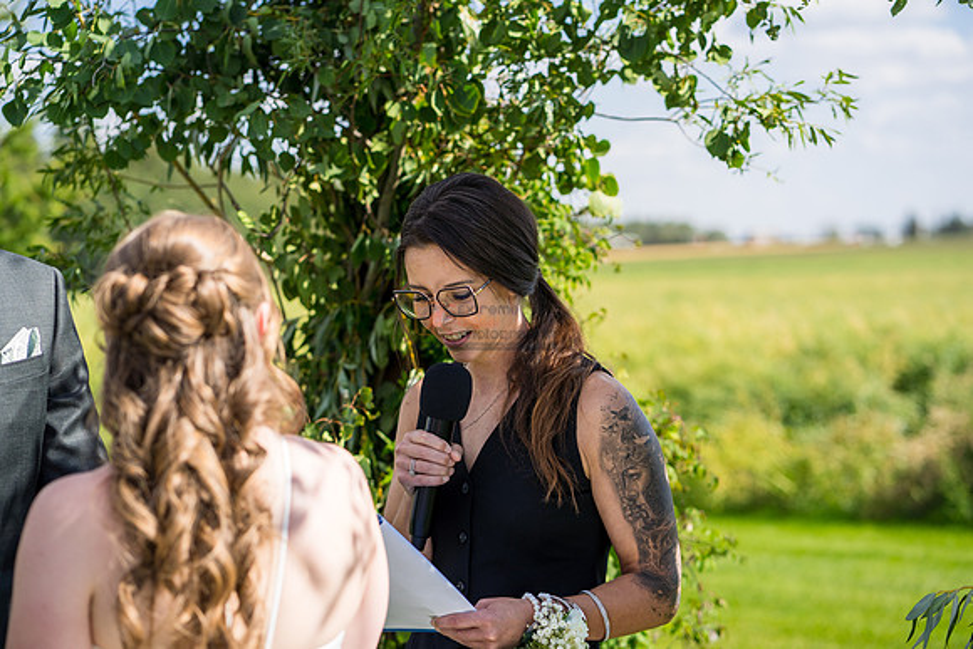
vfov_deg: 16.1
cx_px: 486
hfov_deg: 23.9
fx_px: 2298
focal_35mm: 85
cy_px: 324
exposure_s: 1/1600
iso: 250
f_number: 3.5
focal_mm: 85
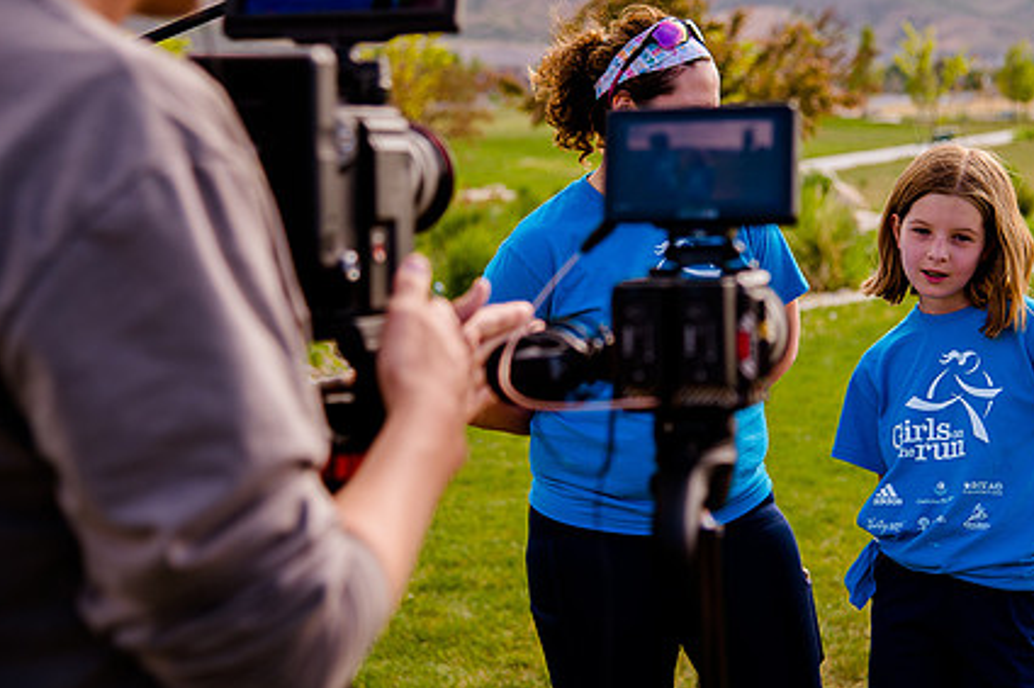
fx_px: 2584
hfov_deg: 22.6
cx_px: 647
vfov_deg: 15.2
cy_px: 309
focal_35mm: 90
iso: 200
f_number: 4
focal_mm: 66
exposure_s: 1/800
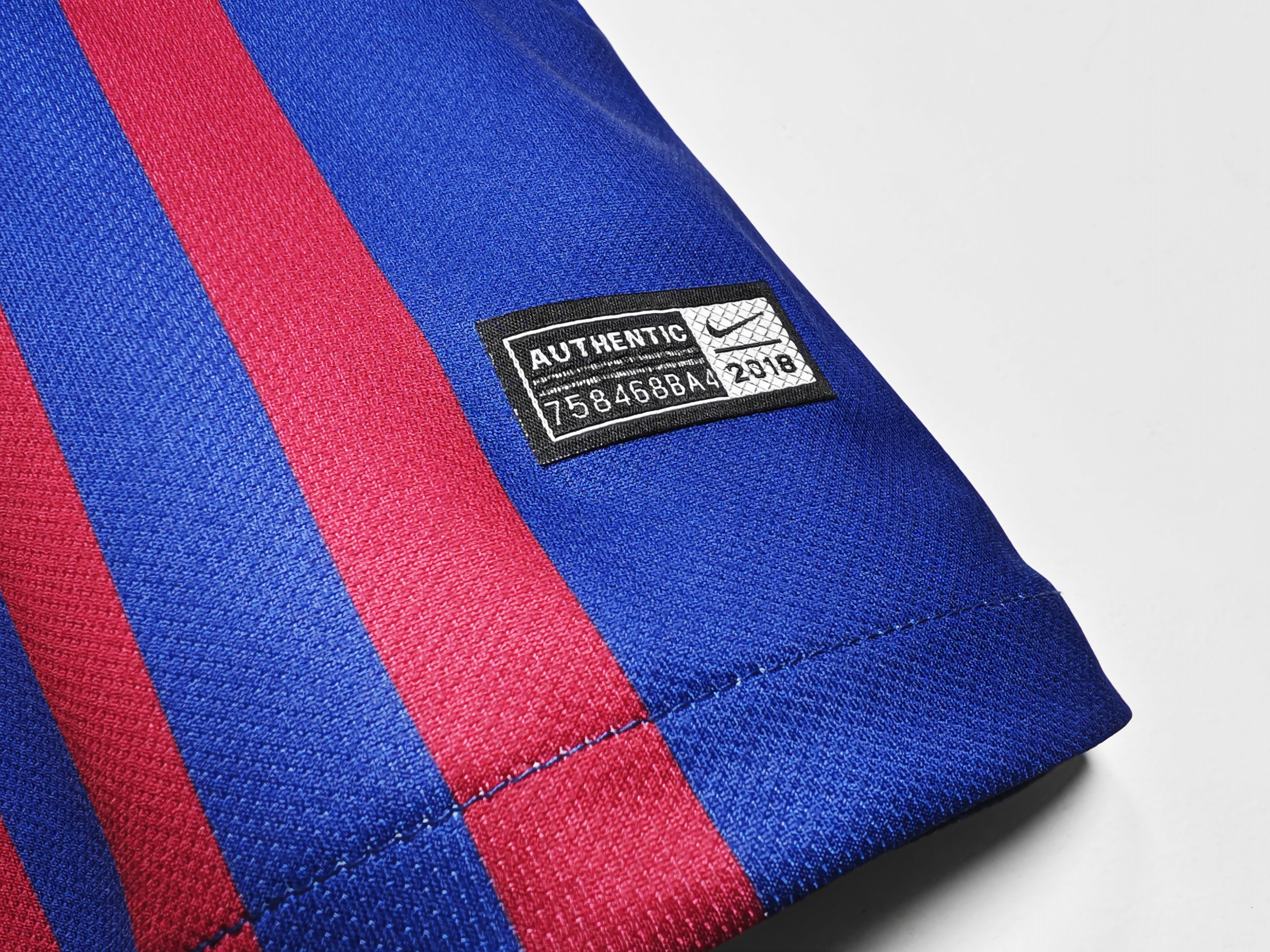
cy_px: 476
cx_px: 635
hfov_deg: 73.9
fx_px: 844
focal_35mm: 23
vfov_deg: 58.9
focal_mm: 2.59
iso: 315
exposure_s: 1/100
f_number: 2.2
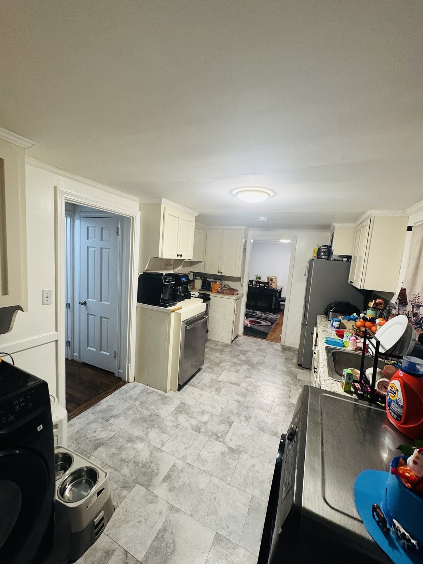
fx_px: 228
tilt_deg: -5.9
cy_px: 282
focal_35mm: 14
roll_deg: -3.7
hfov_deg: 85.7
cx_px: 212
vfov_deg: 102.1
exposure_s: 1/41
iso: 250
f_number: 2.2
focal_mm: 2.22
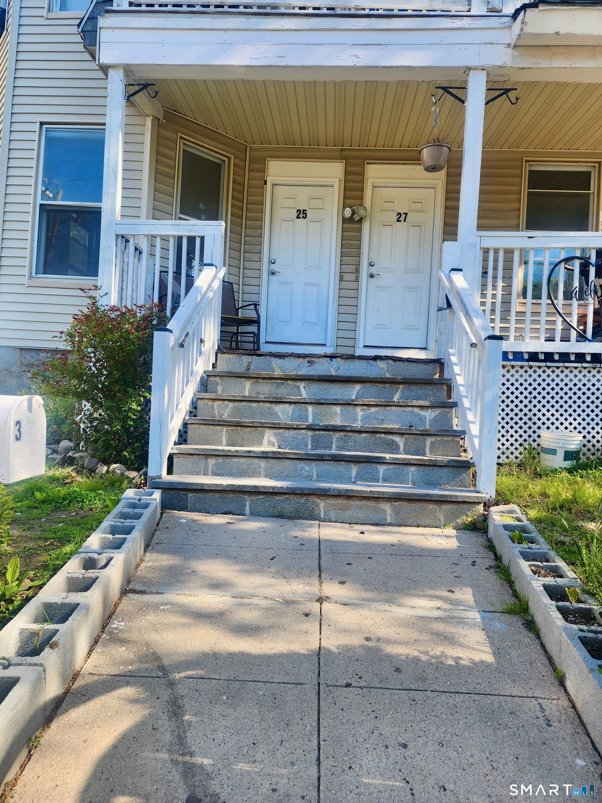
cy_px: 402
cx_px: 301
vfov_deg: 73.9
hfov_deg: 58.9
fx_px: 533
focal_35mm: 23
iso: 12
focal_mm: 6.4
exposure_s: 1/214
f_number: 1.8
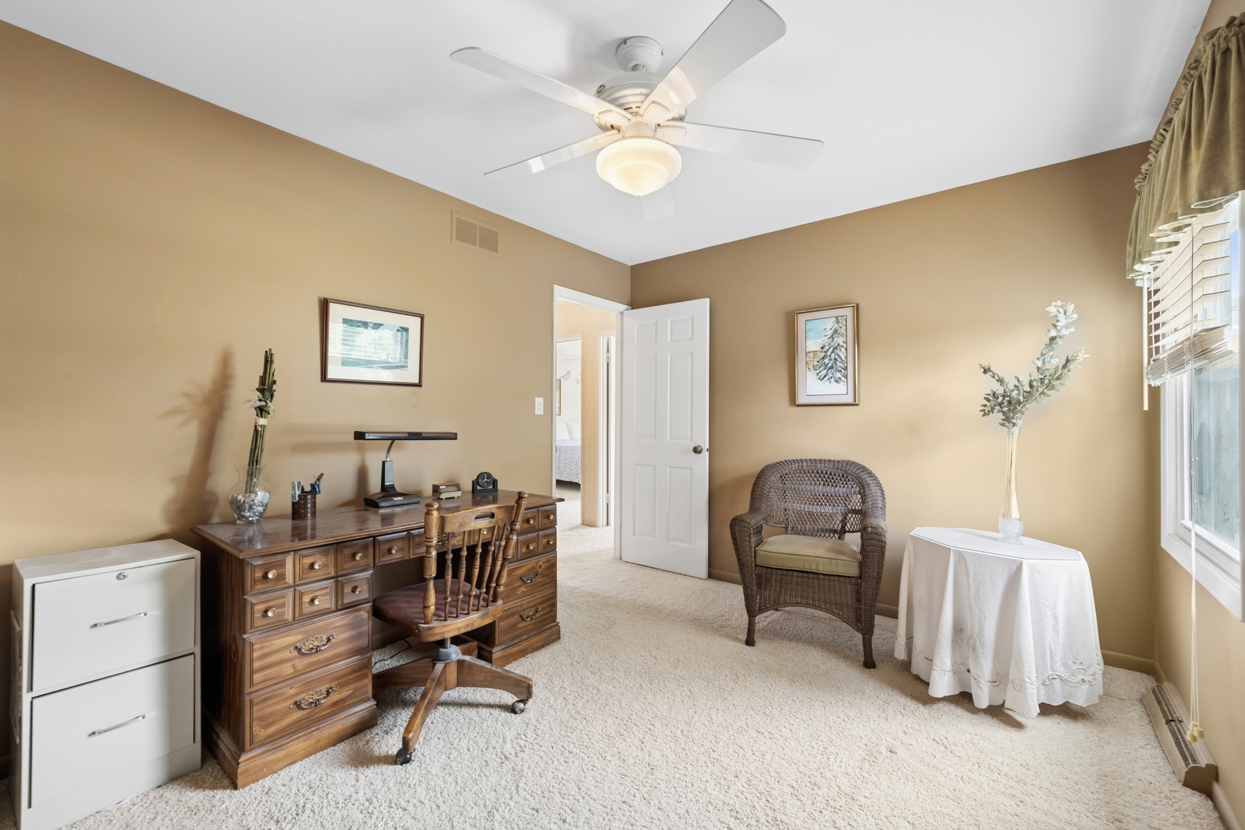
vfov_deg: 81.2
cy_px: 415
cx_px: 622
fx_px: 484
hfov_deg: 104.3
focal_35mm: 14
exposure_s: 1/8
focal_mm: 14
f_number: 8
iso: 200
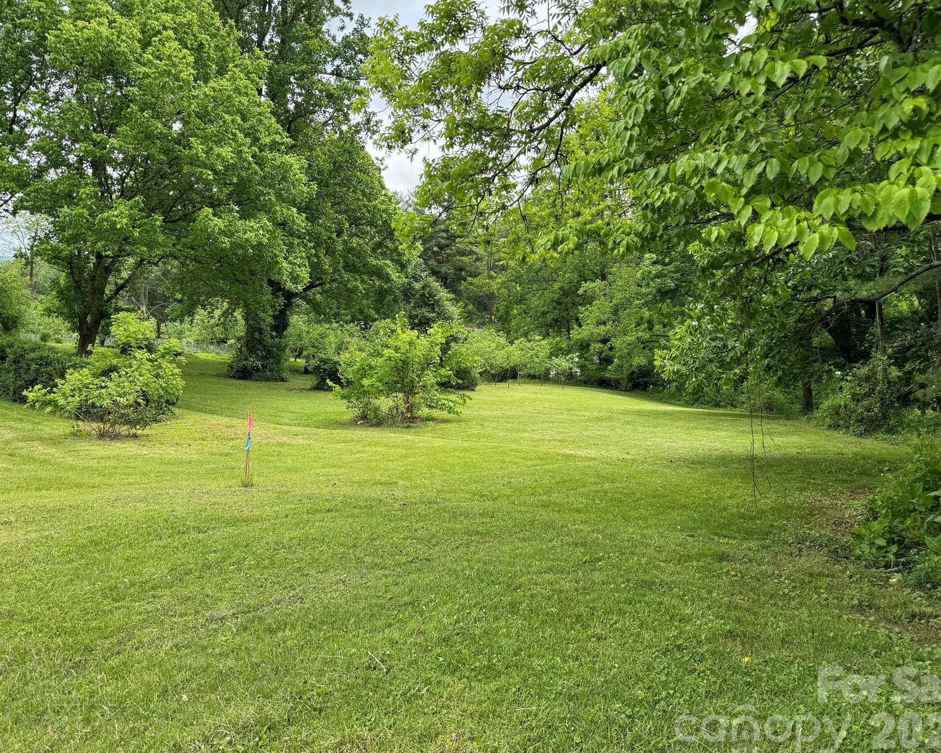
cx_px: 459
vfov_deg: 54.9
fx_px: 724
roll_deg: -1.1
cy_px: 375
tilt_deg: -7.1
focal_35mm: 26
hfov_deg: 66.0
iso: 80
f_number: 1.78
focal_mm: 6.76
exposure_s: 1/1311
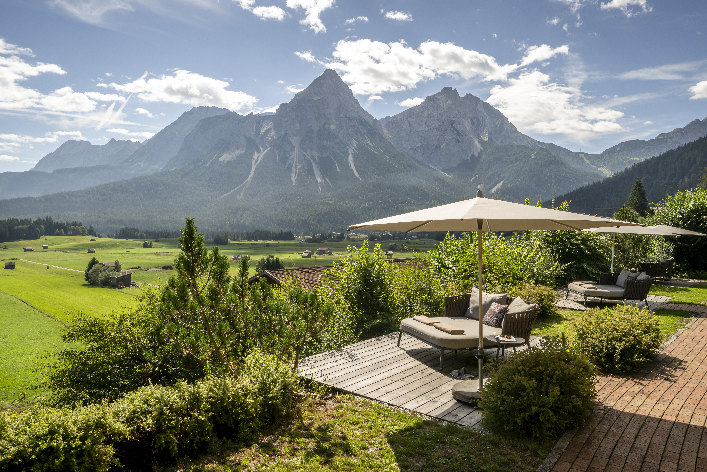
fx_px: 452
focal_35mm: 23
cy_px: 236
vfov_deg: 55.1
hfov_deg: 76.1
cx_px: 354
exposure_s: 1/250
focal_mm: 23
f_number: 13
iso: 200
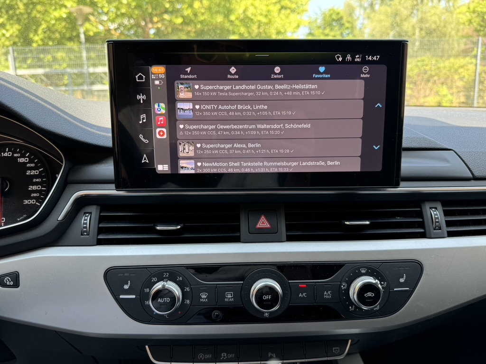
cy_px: 182
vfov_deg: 56.8
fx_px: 337
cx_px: 243
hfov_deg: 71.6
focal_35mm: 24
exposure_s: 1/121
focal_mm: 6.76
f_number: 1.78
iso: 80
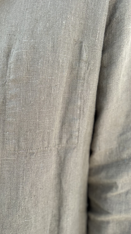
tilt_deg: -9.2
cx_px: 38
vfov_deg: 62.6
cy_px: 115
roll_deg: +0.4
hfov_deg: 37.1
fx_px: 191
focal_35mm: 31
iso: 50
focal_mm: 5.7
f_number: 1.5
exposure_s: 1/873
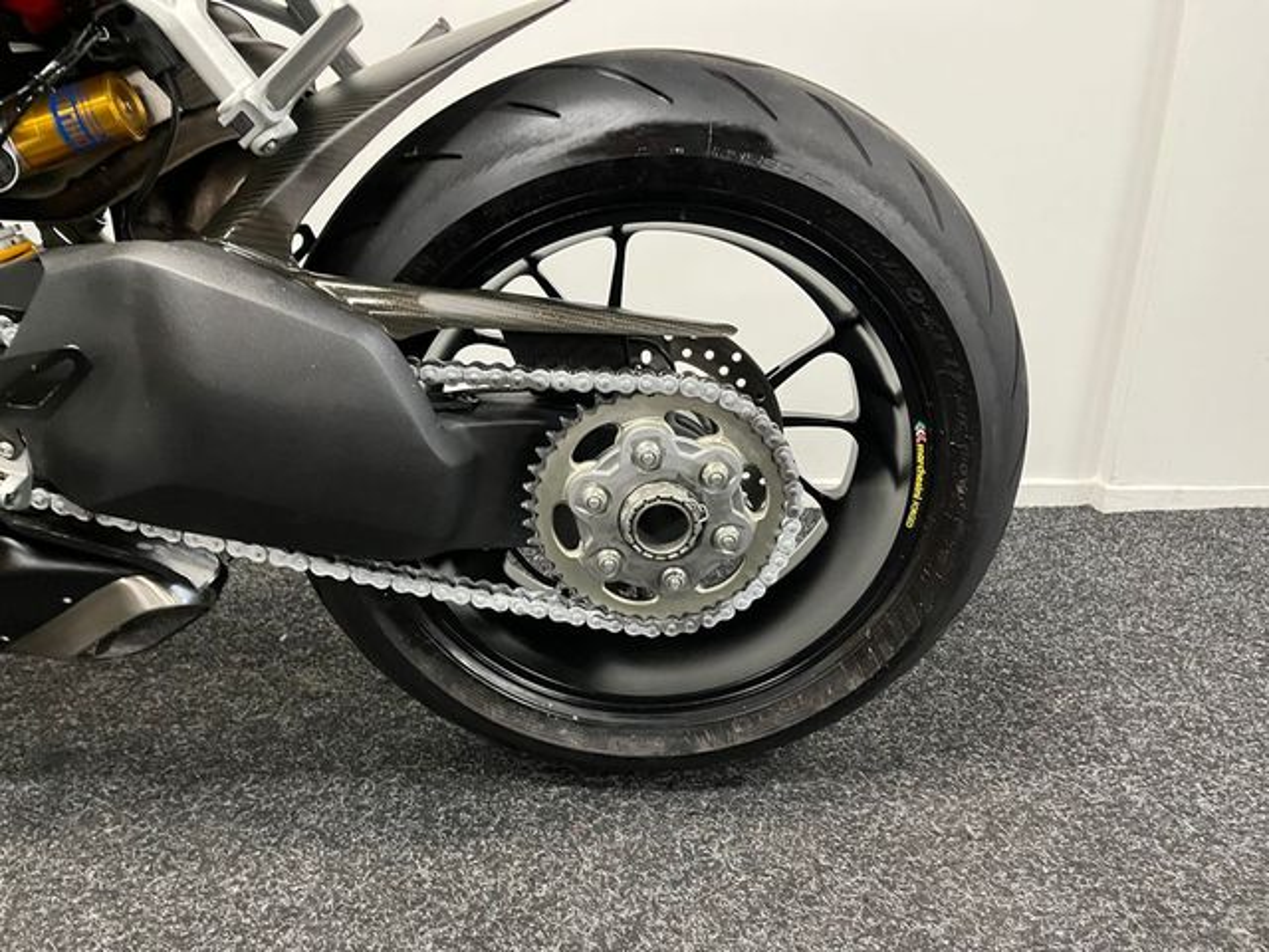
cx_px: 634
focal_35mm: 26
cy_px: 476
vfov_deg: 53.1
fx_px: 953
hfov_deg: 67.3
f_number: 1.6
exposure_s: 1/50
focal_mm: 5.1
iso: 400
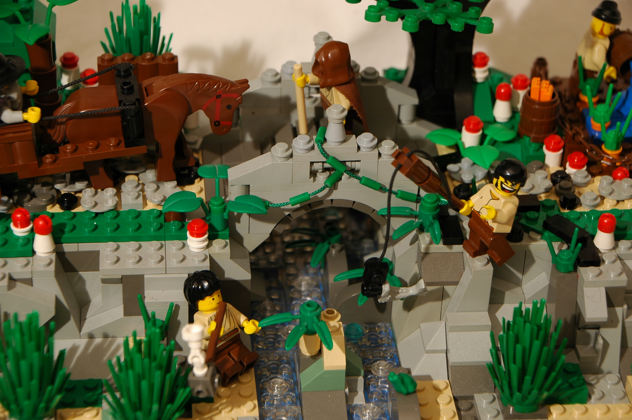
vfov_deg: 13.0
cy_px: 210
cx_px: 316
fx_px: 1842
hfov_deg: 19.5
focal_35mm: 105
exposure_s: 1/8
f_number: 5.3
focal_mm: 70
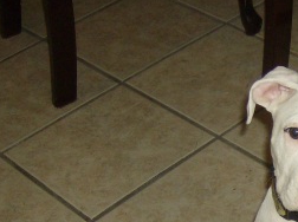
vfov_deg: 15.8
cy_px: 203
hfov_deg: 20.5
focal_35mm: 92
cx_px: 315
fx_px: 790
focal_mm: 6
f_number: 2.8
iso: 200
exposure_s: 1/60
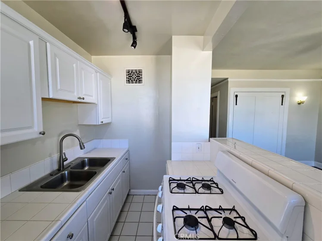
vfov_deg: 89.9
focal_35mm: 13
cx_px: 161
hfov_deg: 106.2
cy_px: 120
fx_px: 121
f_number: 2.2
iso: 50
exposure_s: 1/126
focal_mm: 2.2
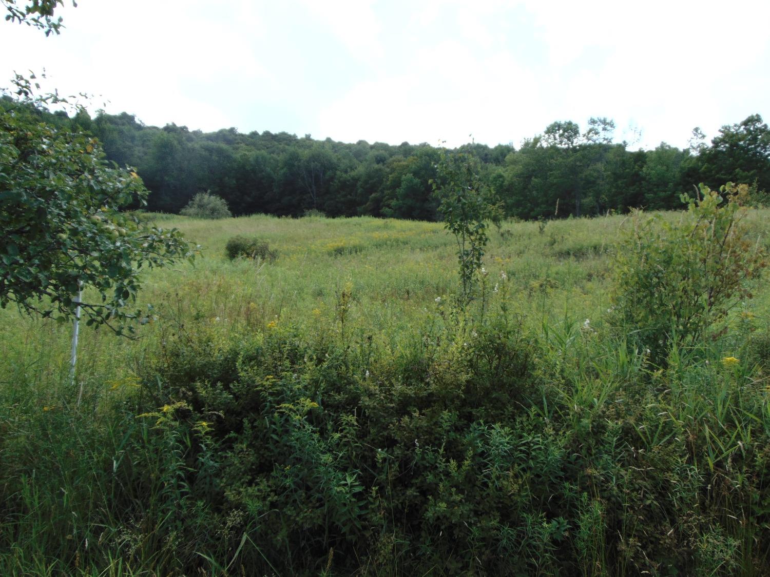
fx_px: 556
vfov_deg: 54.9
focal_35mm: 25
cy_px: 288
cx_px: 385
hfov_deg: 69.4
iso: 80
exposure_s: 1/500
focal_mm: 4.5
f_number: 3
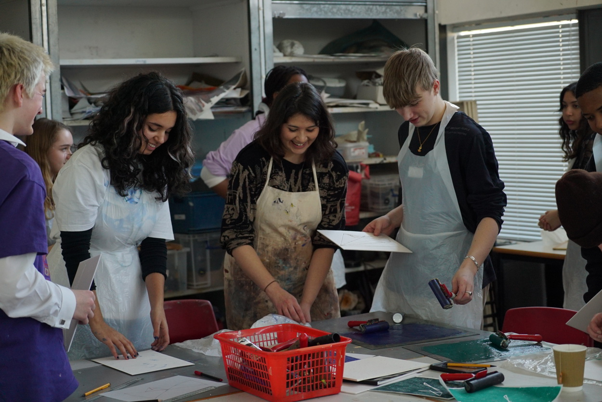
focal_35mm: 70
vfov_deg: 19.5
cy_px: 201
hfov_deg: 28.8
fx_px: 1171
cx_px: 301
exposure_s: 1/400
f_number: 4
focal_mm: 70
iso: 1600
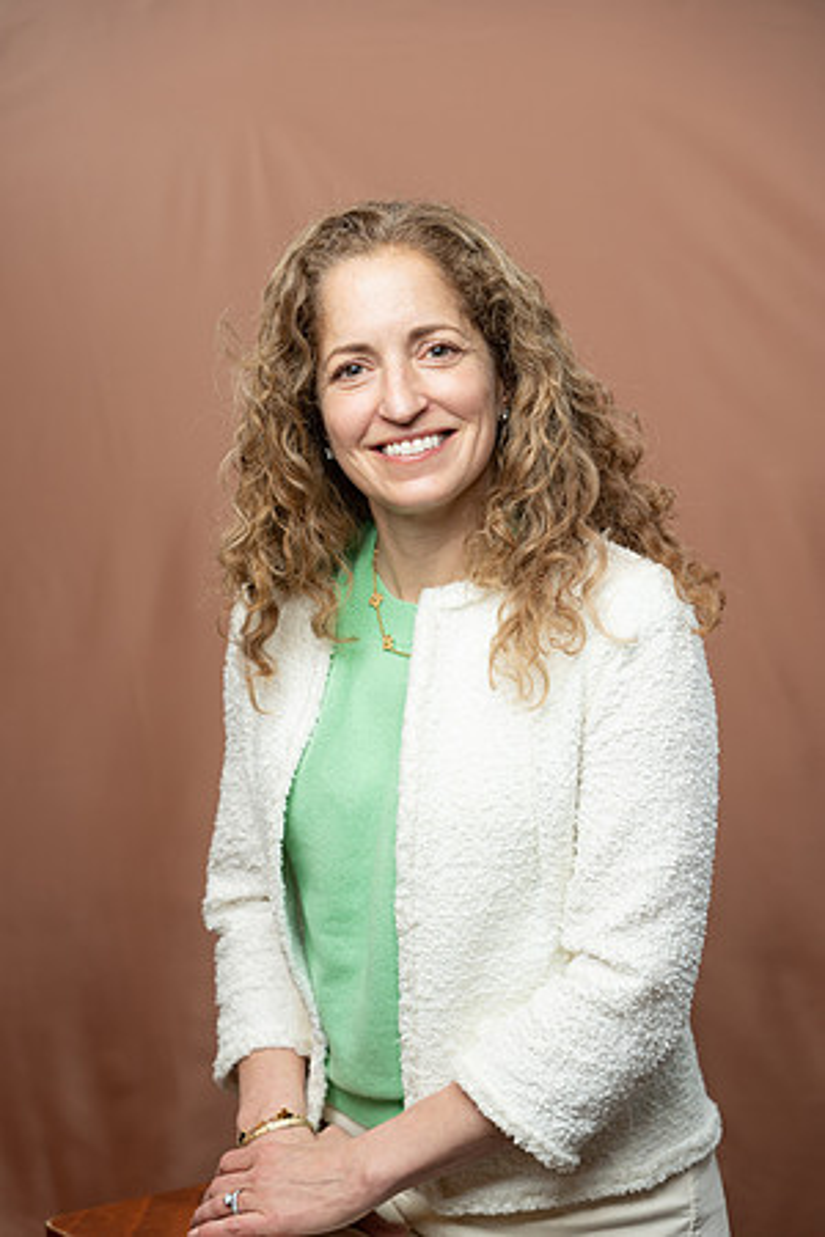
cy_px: 618
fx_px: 2509
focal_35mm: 73
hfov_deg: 18.7
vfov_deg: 27.7
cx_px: 412
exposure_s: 1/160
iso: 320
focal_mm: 73
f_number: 4
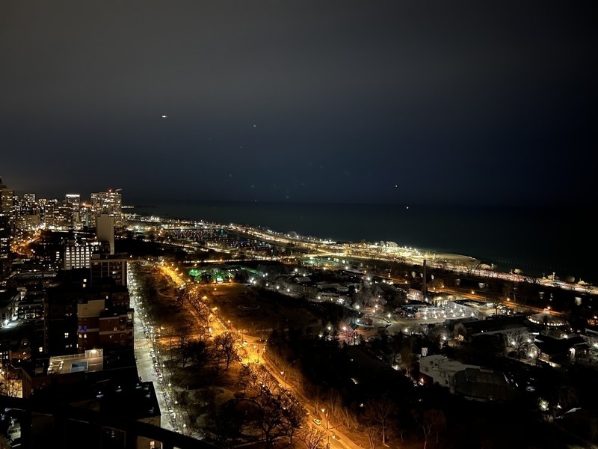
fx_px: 449
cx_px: 299
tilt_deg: -4.1
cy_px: 224
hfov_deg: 67.3
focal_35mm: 26
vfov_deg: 53.1
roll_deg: -0.6
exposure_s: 1/5
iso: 800
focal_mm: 5.7
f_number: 1.5
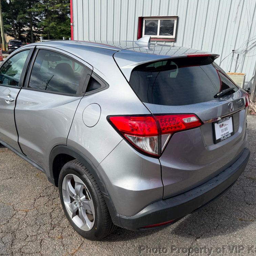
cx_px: 113
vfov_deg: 55.6
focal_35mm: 29
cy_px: 130
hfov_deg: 55.5
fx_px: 243
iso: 100
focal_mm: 6.76
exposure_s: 1/3759
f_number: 1.78
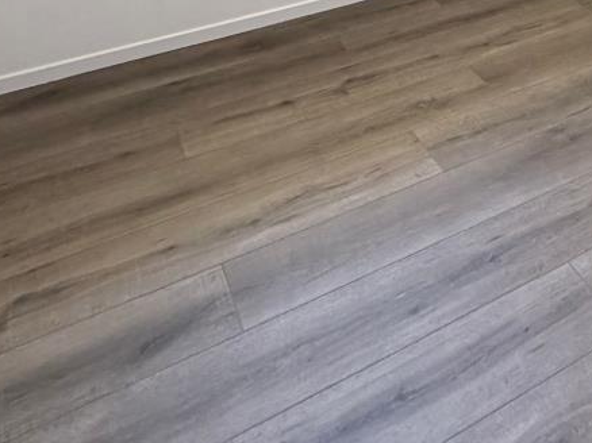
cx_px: 587
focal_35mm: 48
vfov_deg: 23.4
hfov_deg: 35.9
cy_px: -245
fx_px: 820
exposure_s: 1/60
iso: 250
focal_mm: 2.22
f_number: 2.2
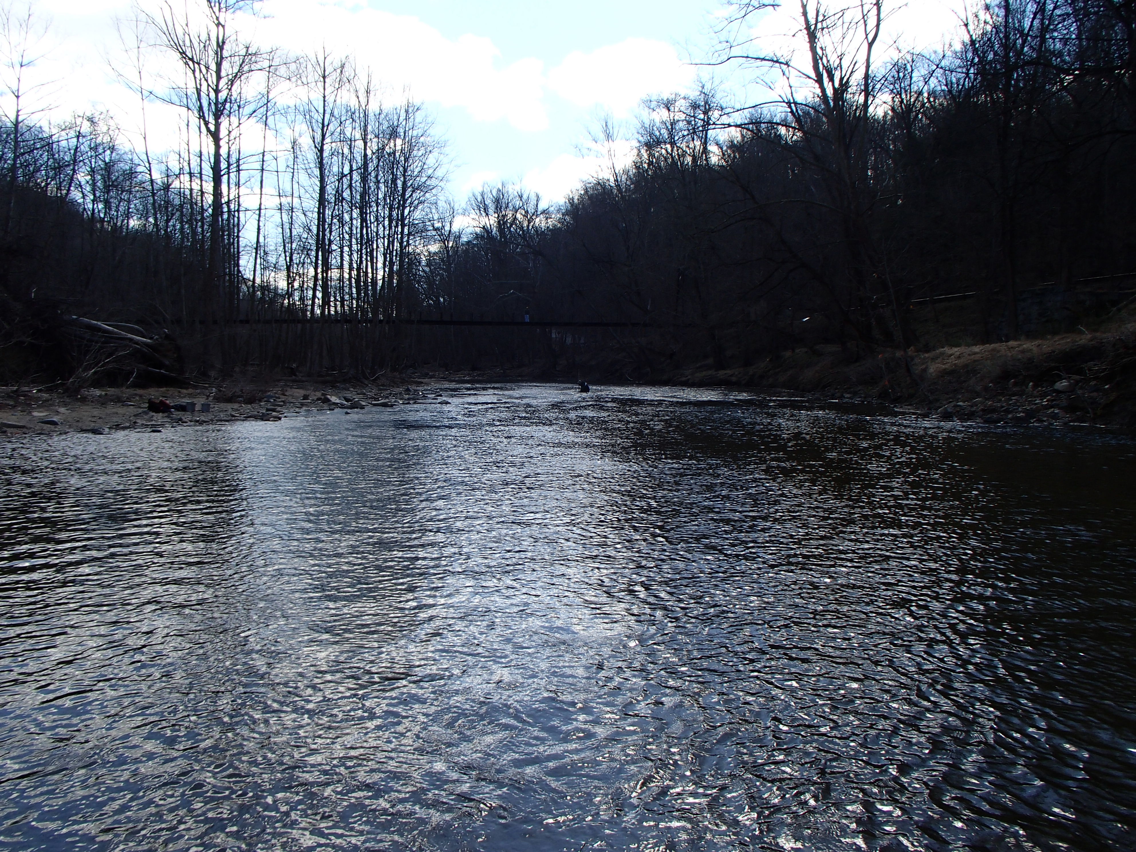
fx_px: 919
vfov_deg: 49.7
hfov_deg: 63.4
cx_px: 568
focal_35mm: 28
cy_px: 426
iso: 100
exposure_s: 1/400
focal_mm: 5
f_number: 3.9
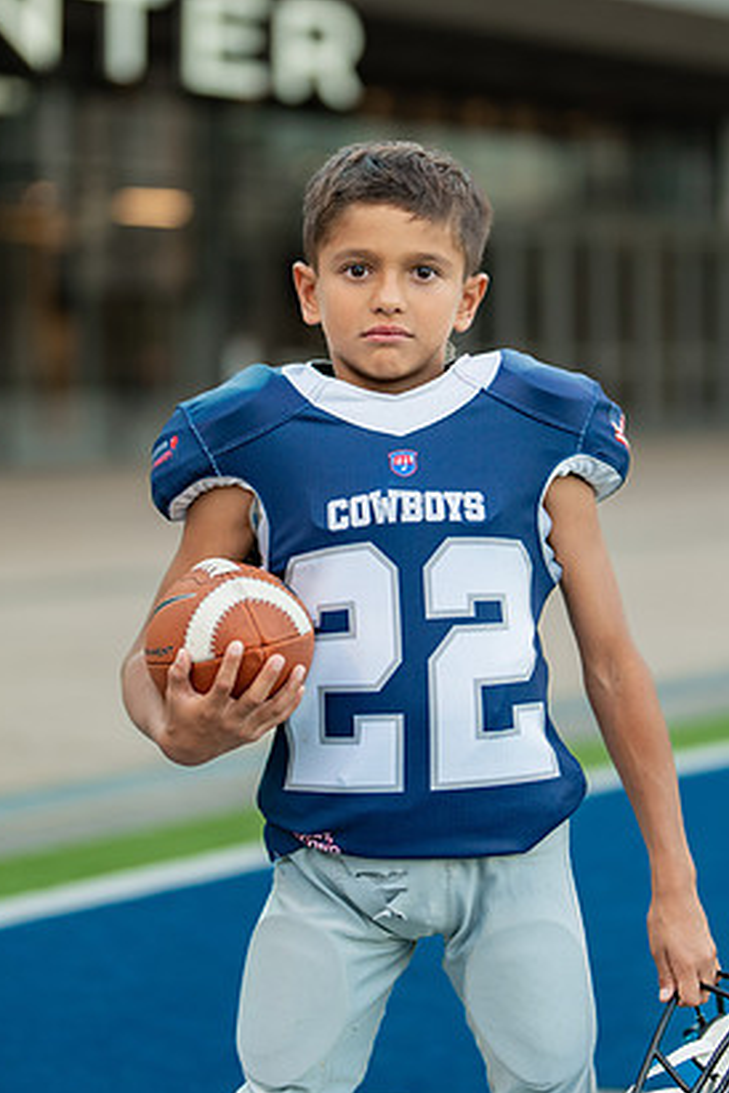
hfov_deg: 15.7
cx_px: 409
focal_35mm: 87
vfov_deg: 23.4
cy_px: 473
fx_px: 2642
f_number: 1.2
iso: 160
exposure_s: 1/400
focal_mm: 50
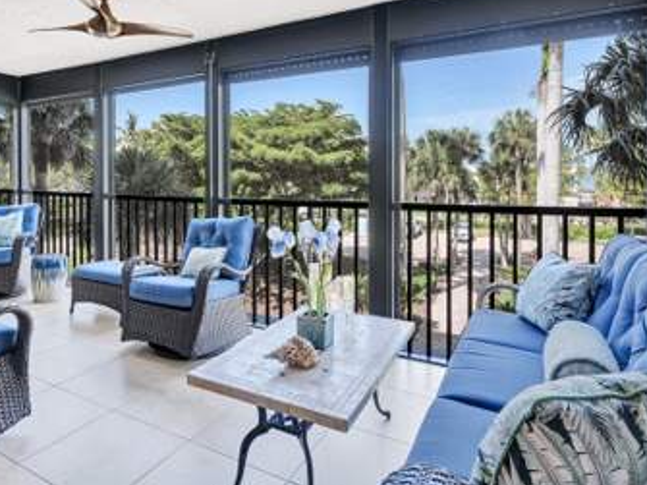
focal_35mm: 22
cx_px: 253
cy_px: 190
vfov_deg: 60.5
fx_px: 411
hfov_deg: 75.4
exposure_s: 1/40
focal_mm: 16
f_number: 10
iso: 250
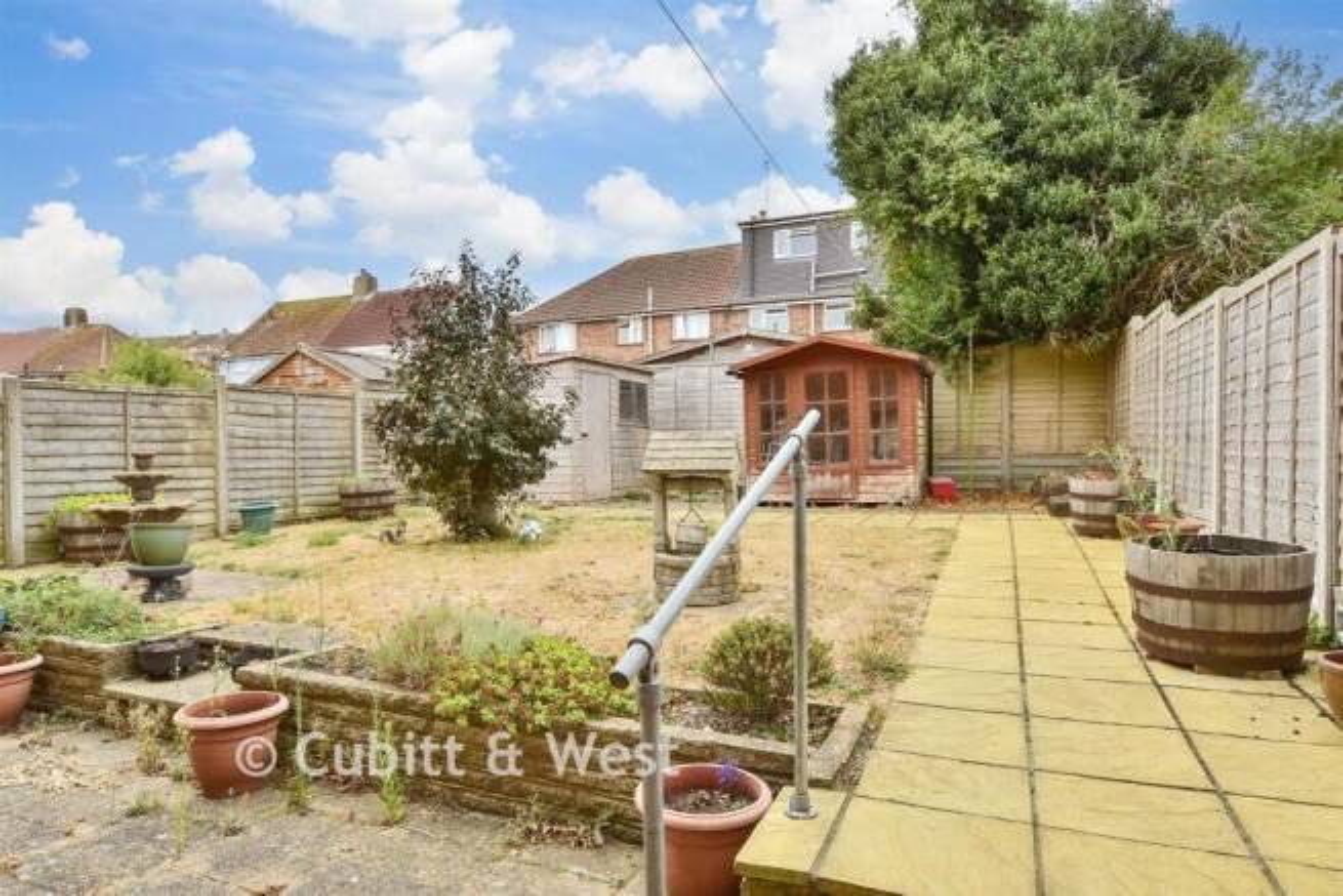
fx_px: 784
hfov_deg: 81.2
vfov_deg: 59.5
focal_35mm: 21
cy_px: 448
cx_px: 672
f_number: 8
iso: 200
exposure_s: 1/80
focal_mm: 14
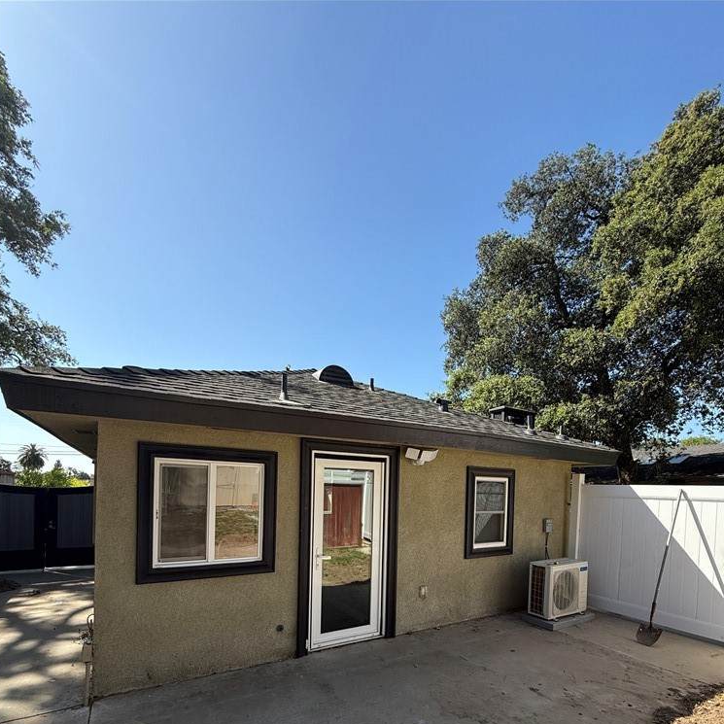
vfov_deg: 80.5
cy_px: 497
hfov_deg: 84.0
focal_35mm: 17
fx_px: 402
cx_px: 366
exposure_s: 1/901
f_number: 2.2
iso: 50
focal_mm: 2.22
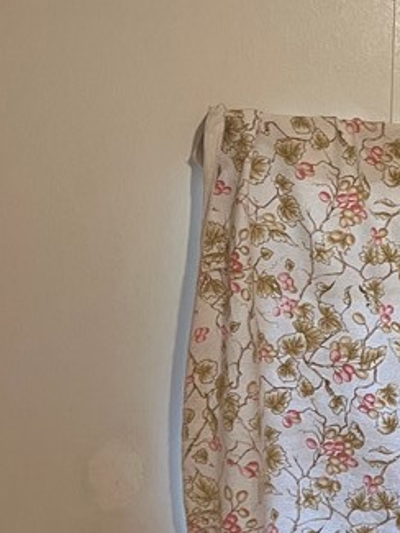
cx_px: 544
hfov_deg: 16.8
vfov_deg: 23.8
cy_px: 218
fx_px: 1263
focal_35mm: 82
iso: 200
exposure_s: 1/60
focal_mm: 5.7
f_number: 1.5
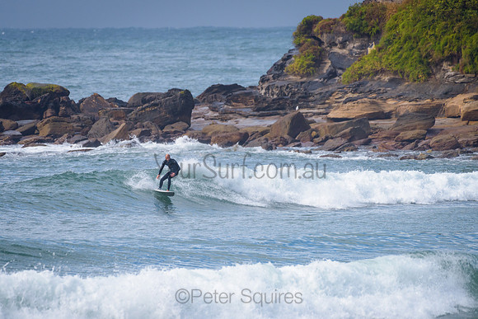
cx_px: 199
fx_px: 8138
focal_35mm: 613
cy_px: 172
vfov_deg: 2.2
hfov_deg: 3.4
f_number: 5.6
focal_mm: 500
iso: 280
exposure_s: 1/2000
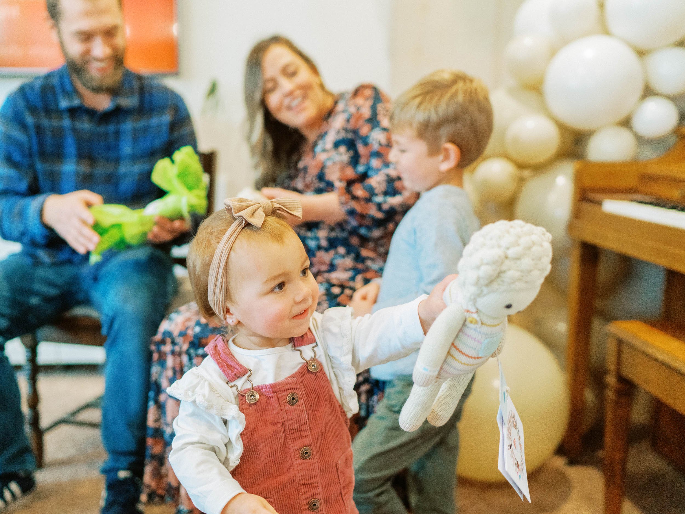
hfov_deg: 49.0
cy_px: 257
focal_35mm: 38
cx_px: 302
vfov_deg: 37.9
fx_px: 749
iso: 2500
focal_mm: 35
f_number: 1.8
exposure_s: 1/1000
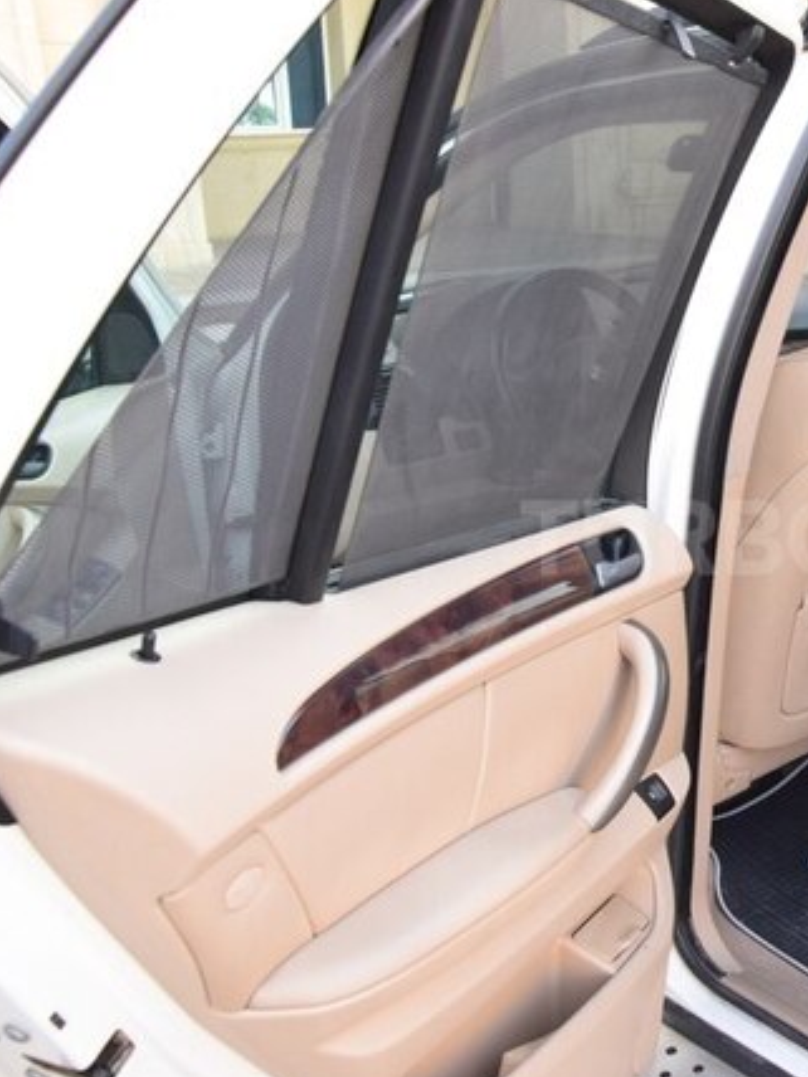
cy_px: 538
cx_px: 778
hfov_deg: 33.4
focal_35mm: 40
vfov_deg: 46.8
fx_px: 1245
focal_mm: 18
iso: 1250
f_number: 7.1
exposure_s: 1/200
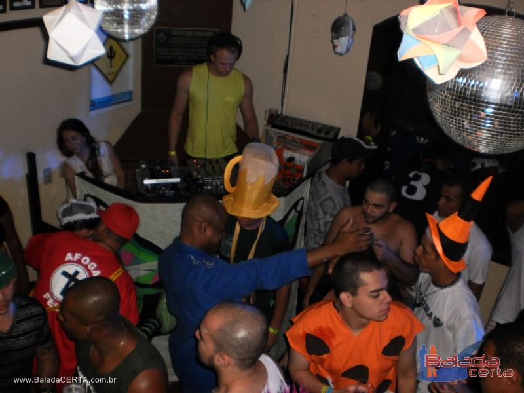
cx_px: 262
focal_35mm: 36
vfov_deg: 39.7
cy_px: 196
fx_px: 545
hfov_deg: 51.4
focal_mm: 6.3
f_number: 3.1
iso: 160
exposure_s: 1/30
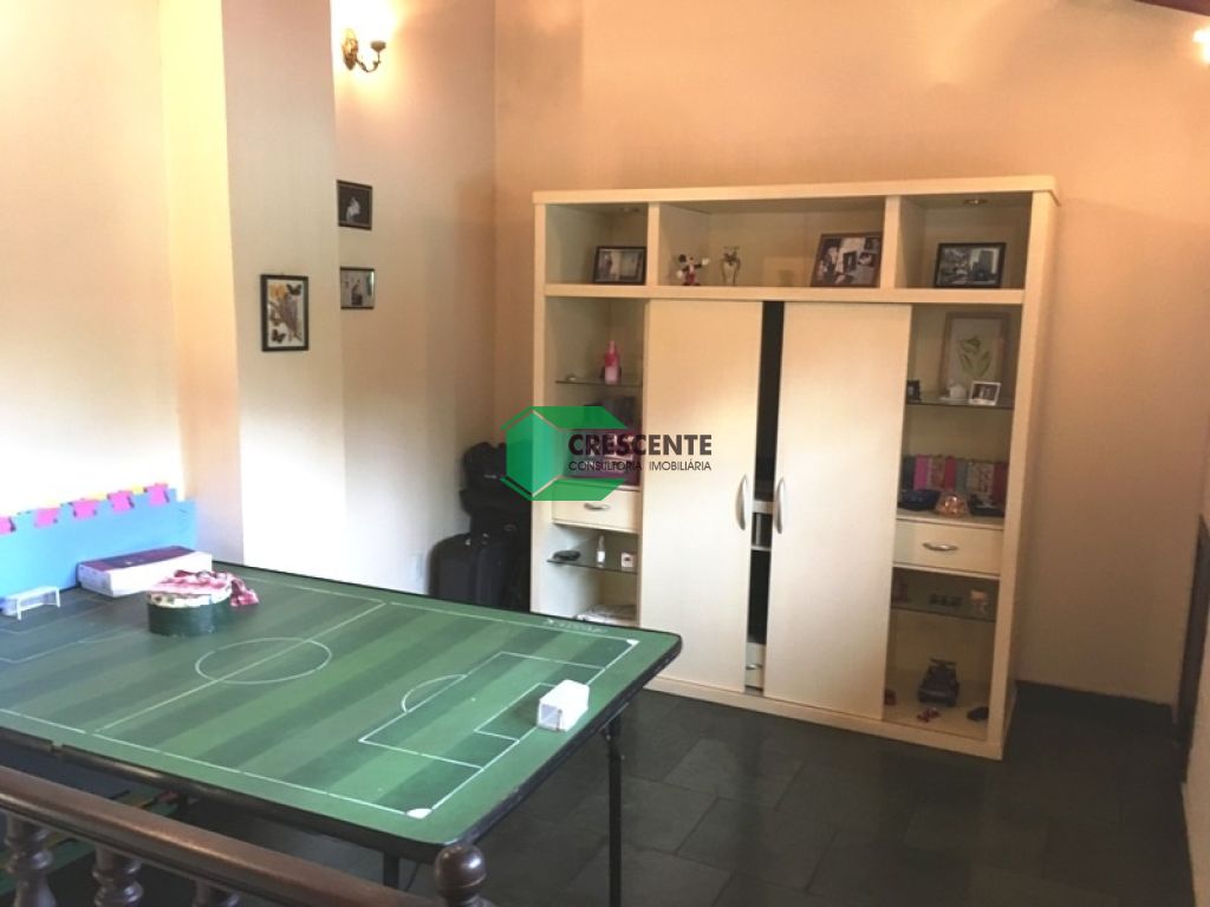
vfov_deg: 48.2
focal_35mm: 29
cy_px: 454
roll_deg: -0.5
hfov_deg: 61.7
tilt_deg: -10.4
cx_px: 605
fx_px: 1014
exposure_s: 1/30
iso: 200
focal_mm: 4.15
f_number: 2.2
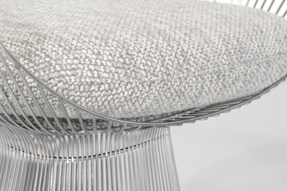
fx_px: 813
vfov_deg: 13.4
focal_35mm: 102
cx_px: 95
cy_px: 67
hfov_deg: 19.9
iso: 800
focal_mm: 35
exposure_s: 1/60
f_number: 5.6
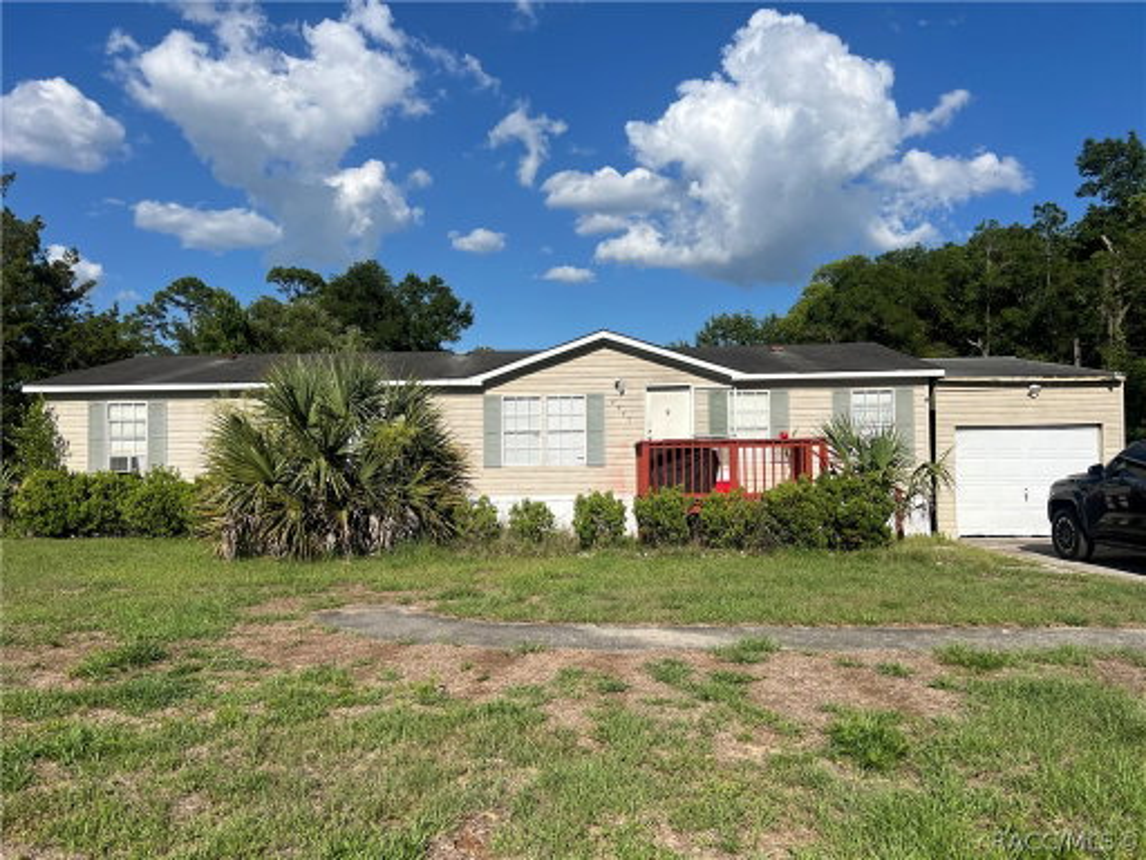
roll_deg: +1.3
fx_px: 861
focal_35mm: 26
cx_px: 573
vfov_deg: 53.1
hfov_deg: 67.3
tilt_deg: +1.7
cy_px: 430
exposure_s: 1/6993
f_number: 1.5
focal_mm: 5.7
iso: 50
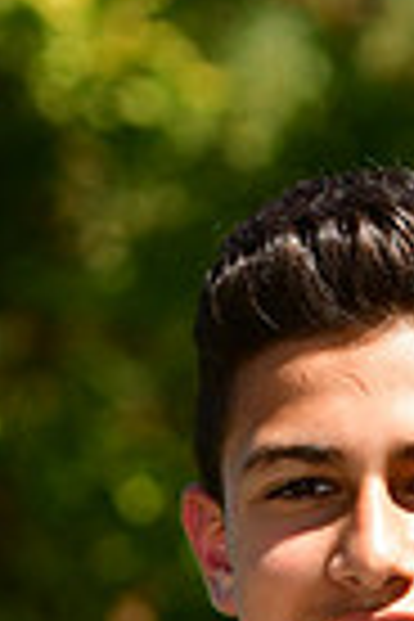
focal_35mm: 759
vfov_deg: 2.7
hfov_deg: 1.8
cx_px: 290
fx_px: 13092
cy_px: 909
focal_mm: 120
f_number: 4.5
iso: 400
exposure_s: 1/2500
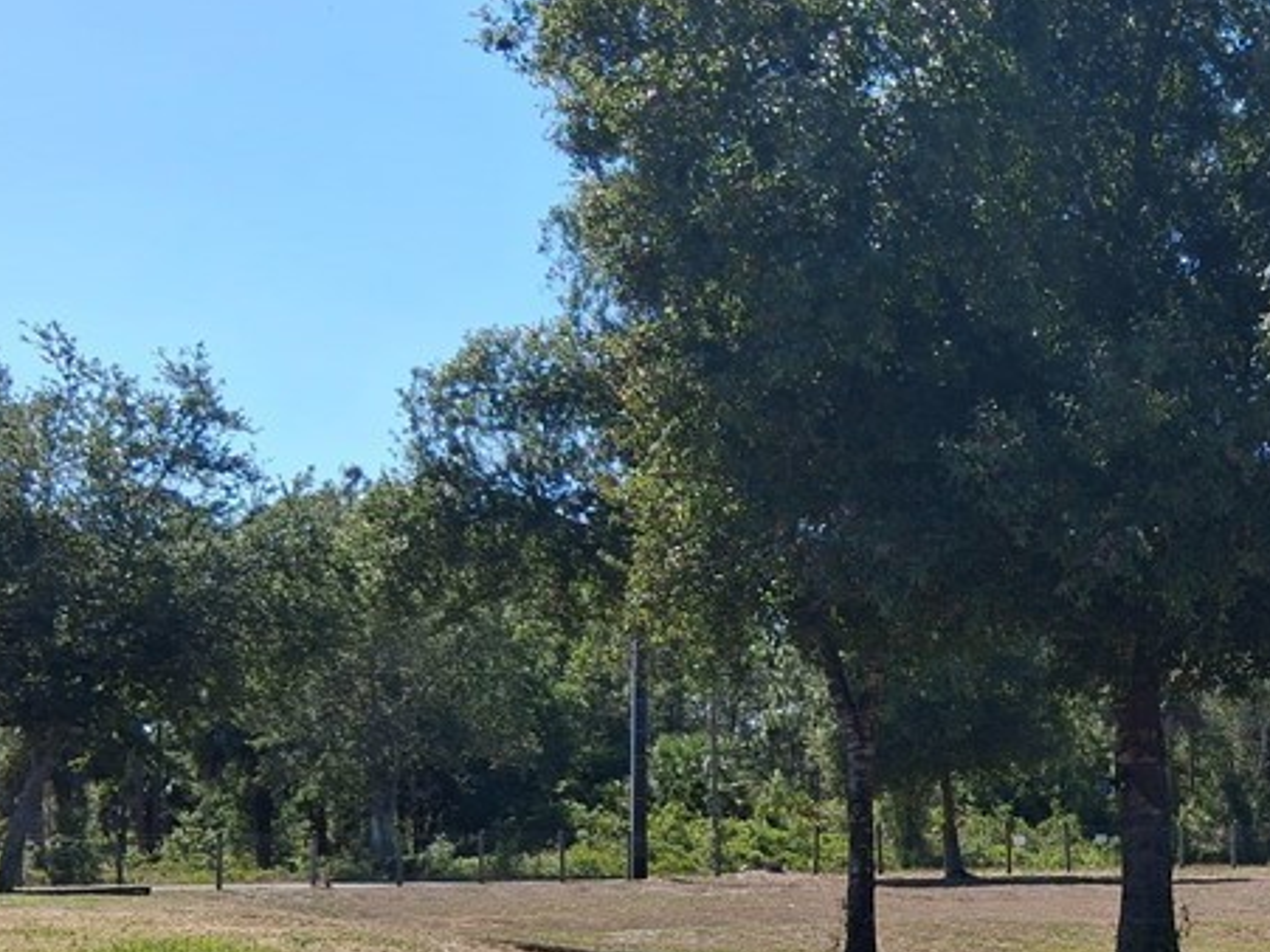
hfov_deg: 30.4
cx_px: 1270
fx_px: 2164
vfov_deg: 24.0
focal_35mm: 59
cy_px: 884
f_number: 1.8
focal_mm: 3.98
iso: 25
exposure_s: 1/640
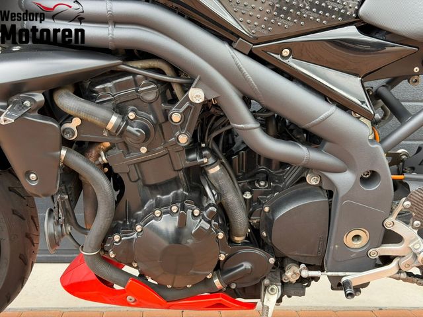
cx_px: 212
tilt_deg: -6.7
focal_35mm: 48
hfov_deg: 39.7
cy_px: 158
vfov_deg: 30.3
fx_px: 587
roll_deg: -0.9
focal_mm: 6.76
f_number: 1.78
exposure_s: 1/204
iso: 100
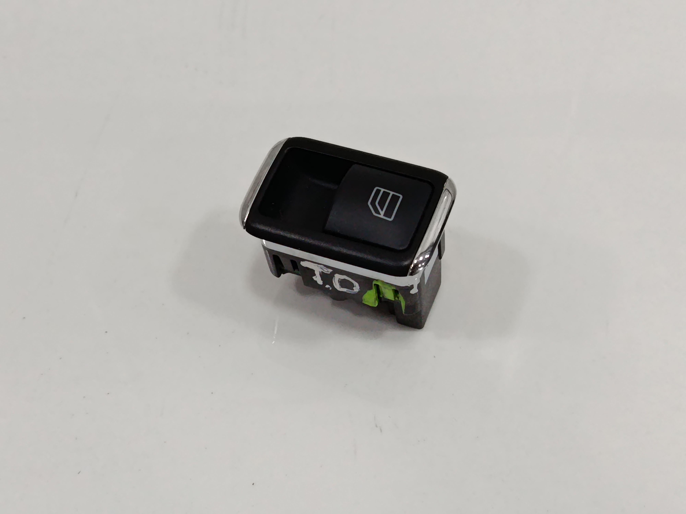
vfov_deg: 26.6
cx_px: 343
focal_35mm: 55
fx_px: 1090
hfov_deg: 34.9
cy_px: 257
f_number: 1.7
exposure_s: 1/100
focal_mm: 5.24
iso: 779
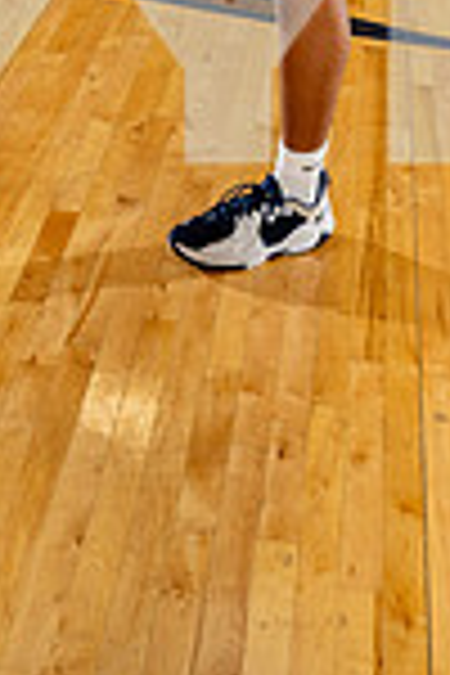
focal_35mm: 81
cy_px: -288
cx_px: 346
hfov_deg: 16.8
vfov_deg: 21.6
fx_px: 1519
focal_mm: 27
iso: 400
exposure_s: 1/250
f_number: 5.6
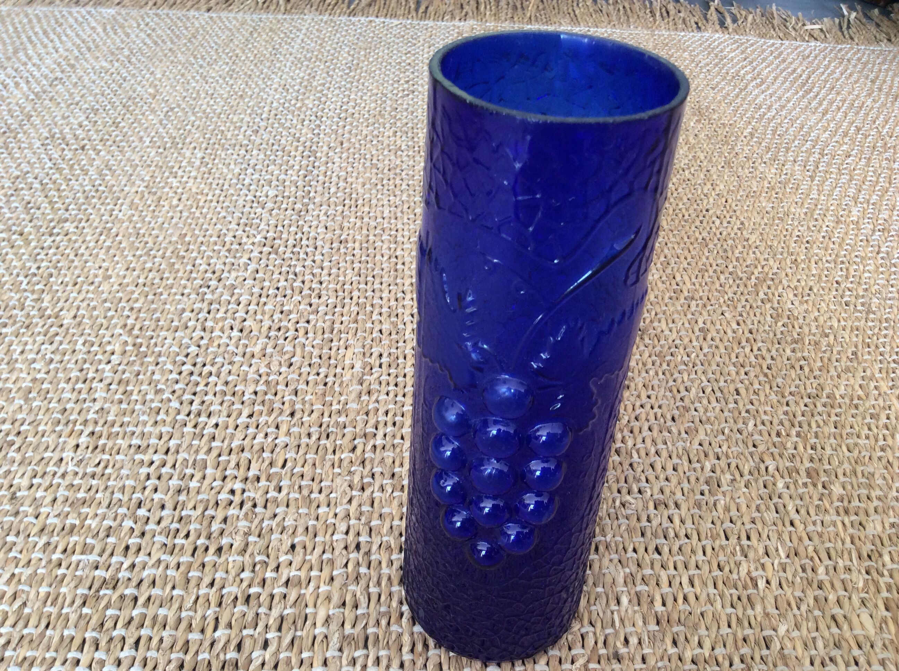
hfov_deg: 56.9
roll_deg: -2.0
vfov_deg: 44.1
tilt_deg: -38.1
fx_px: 830
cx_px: 450
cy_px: 336
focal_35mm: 32
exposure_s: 1/24
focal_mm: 3.3
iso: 64
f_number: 2.4
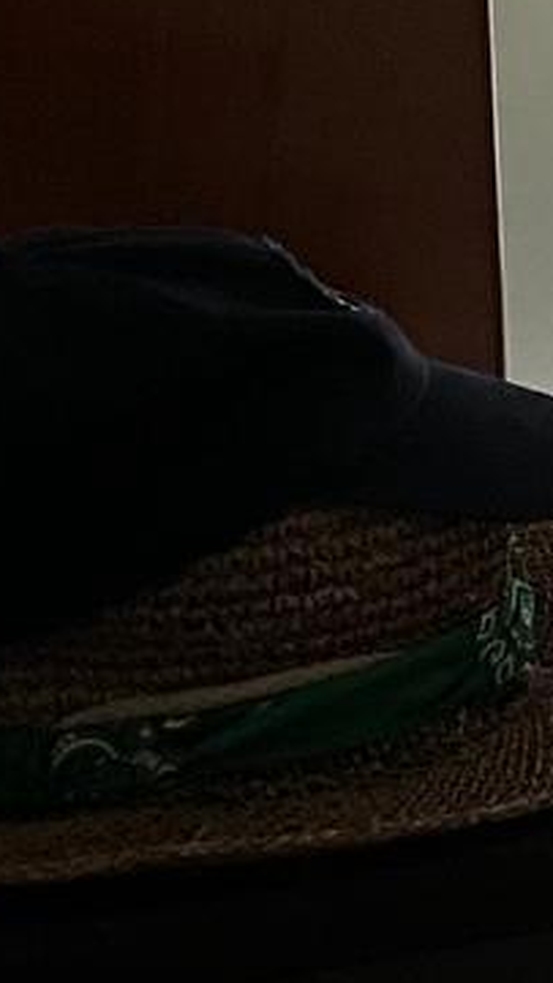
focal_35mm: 173
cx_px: 1575
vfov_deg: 12.0
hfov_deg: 6.5
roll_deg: +2.0
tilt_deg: -5.6
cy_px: -428
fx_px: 4511
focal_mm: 3.99
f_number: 1.8
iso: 80
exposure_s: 1/73
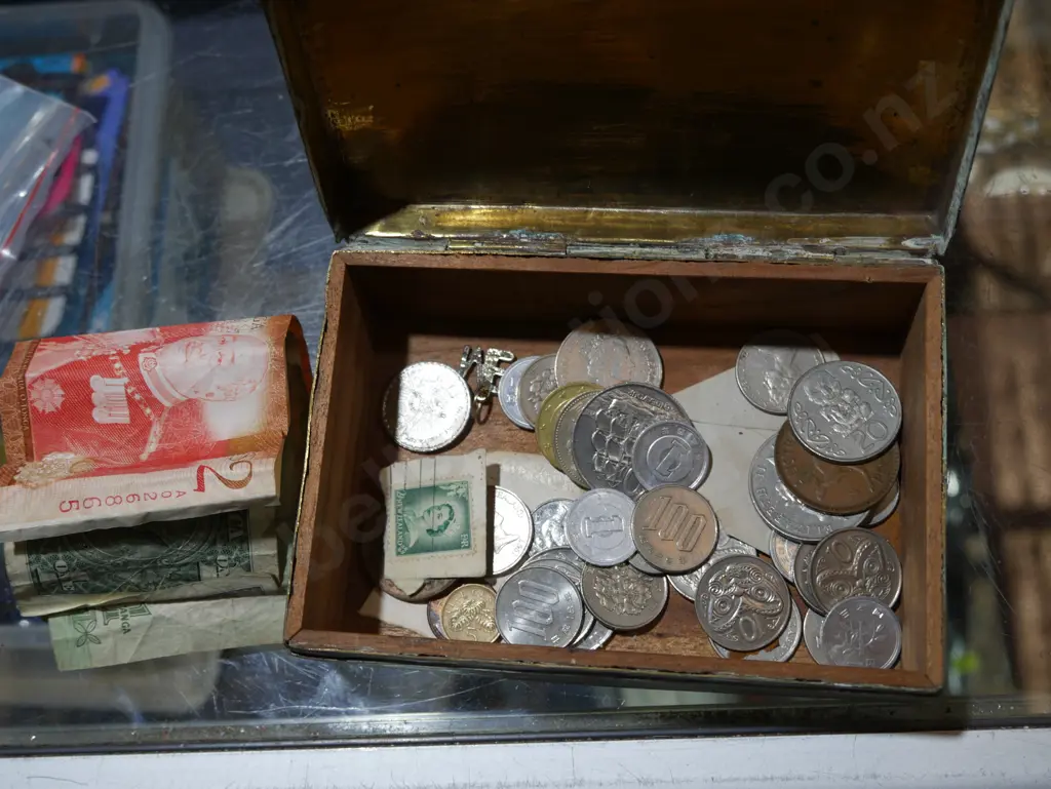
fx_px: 1276
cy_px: 394
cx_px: 526
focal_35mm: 42
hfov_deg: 44.8
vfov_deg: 34.4
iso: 200
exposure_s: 1/100
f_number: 4.6
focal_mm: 21
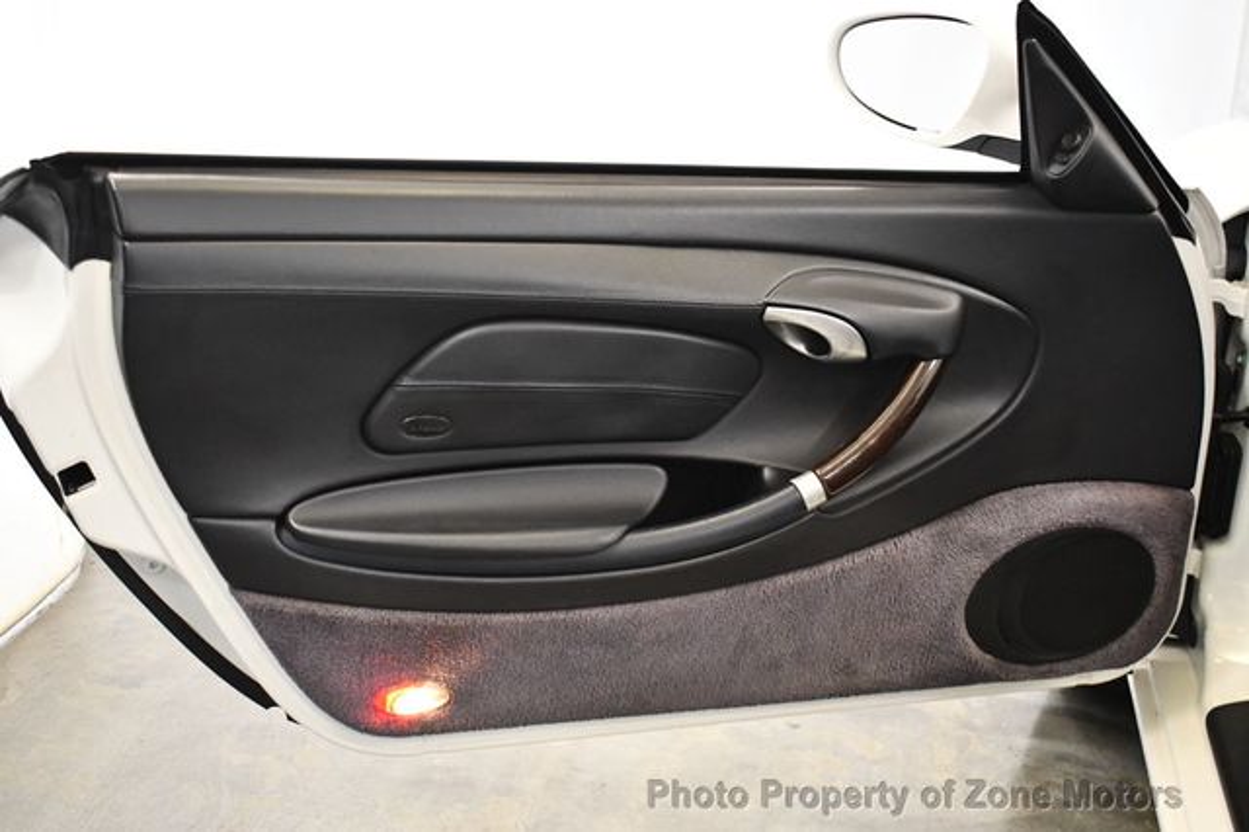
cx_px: 624
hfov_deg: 41.1
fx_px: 1664
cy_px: 416
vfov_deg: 28.0
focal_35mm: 48
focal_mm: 32
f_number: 4.5
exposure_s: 1/100
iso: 3200
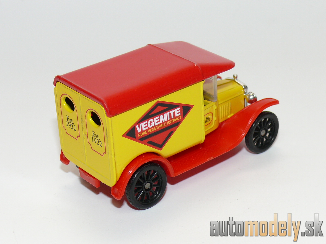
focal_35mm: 95
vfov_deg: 15.6
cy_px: 122
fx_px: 895
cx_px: 163
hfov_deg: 20.7
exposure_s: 1/30
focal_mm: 12.9
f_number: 4
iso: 100
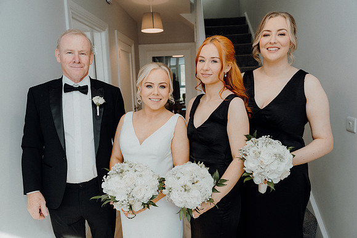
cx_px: 178
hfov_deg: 67.4
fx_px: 268
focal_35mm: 27
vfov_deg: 47.9
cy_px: 119
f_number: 3.5
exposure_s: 1/160
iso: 160
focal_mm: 27
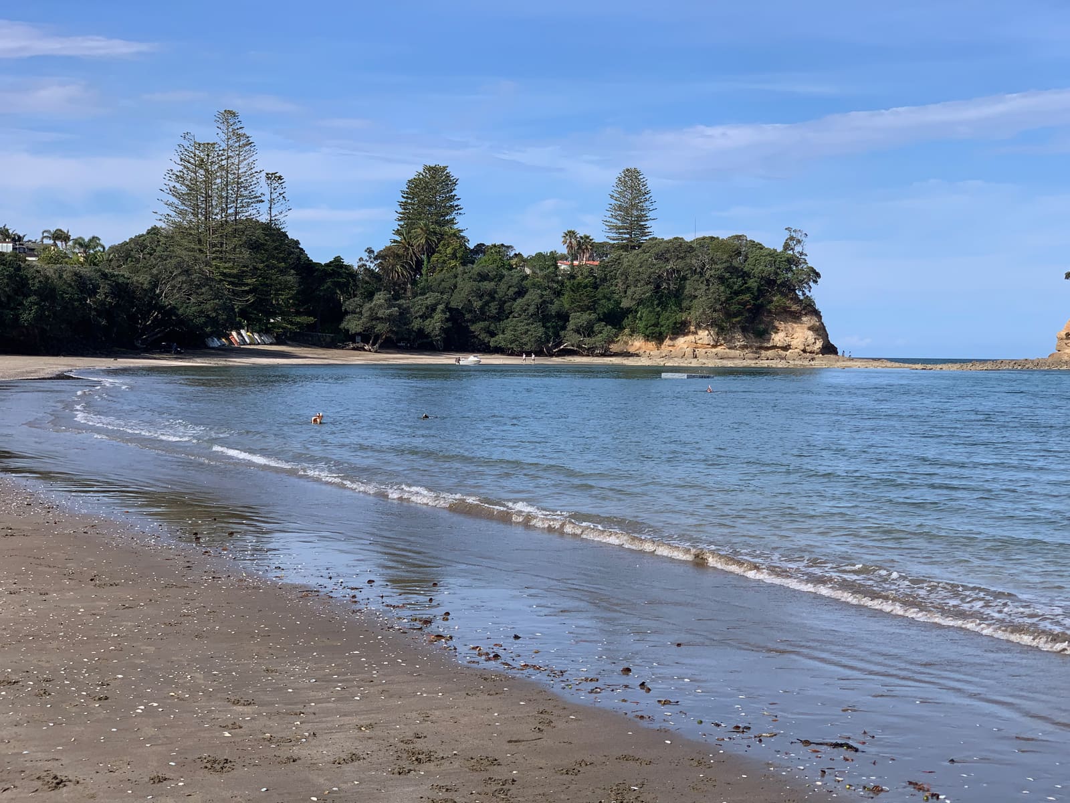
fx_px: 1607
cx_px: 535
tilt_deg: +0.1
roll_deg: -1.2
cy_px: 402
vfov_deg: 28.0
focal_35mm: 52
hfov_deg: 36.8
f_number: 2.4
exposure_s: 1/1115
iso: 16
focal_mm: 6
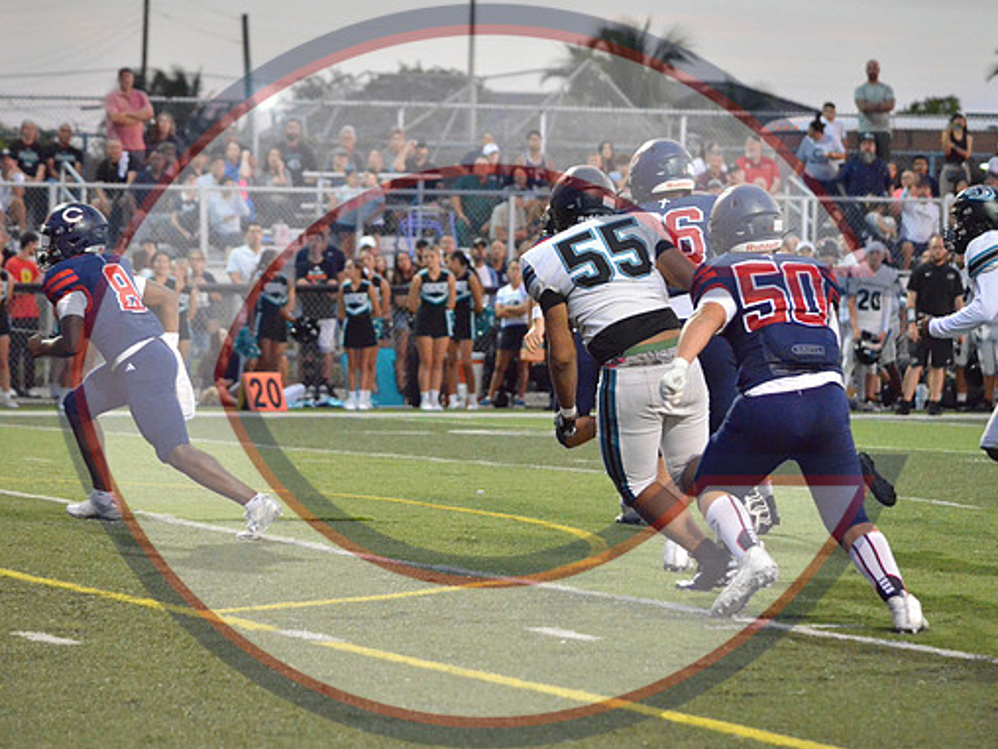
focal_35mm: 197
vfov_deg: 7.5
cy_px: 375
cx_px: 479
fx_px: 5680
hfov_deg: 10.0
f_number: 4.8
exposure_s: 1/500
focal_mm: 120
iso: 6400
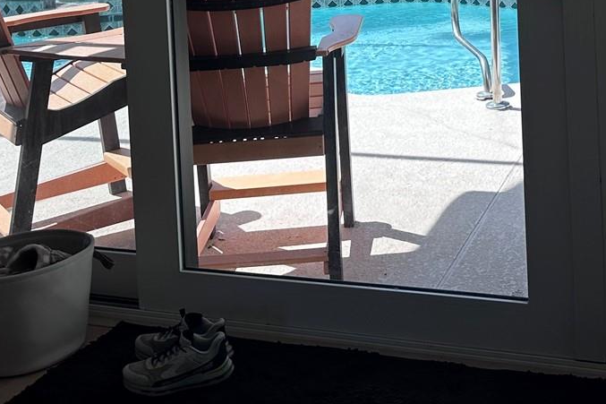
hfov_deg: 33.0
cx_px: 480
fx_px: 993
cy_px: -105
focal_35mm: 59
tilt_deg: -3.3
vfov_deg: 21.1
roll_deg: +2.1
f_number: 1.78
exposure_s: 1/745
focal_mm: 6.86
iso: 80
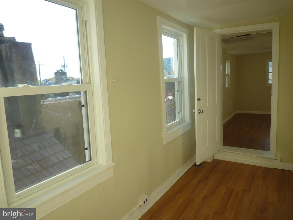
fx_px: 212
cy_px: 110
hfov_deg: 69.4
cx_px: 146
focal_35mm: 25
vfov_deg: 54.9
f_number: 2.8
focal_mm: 4.4
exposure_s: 1/200
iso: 80
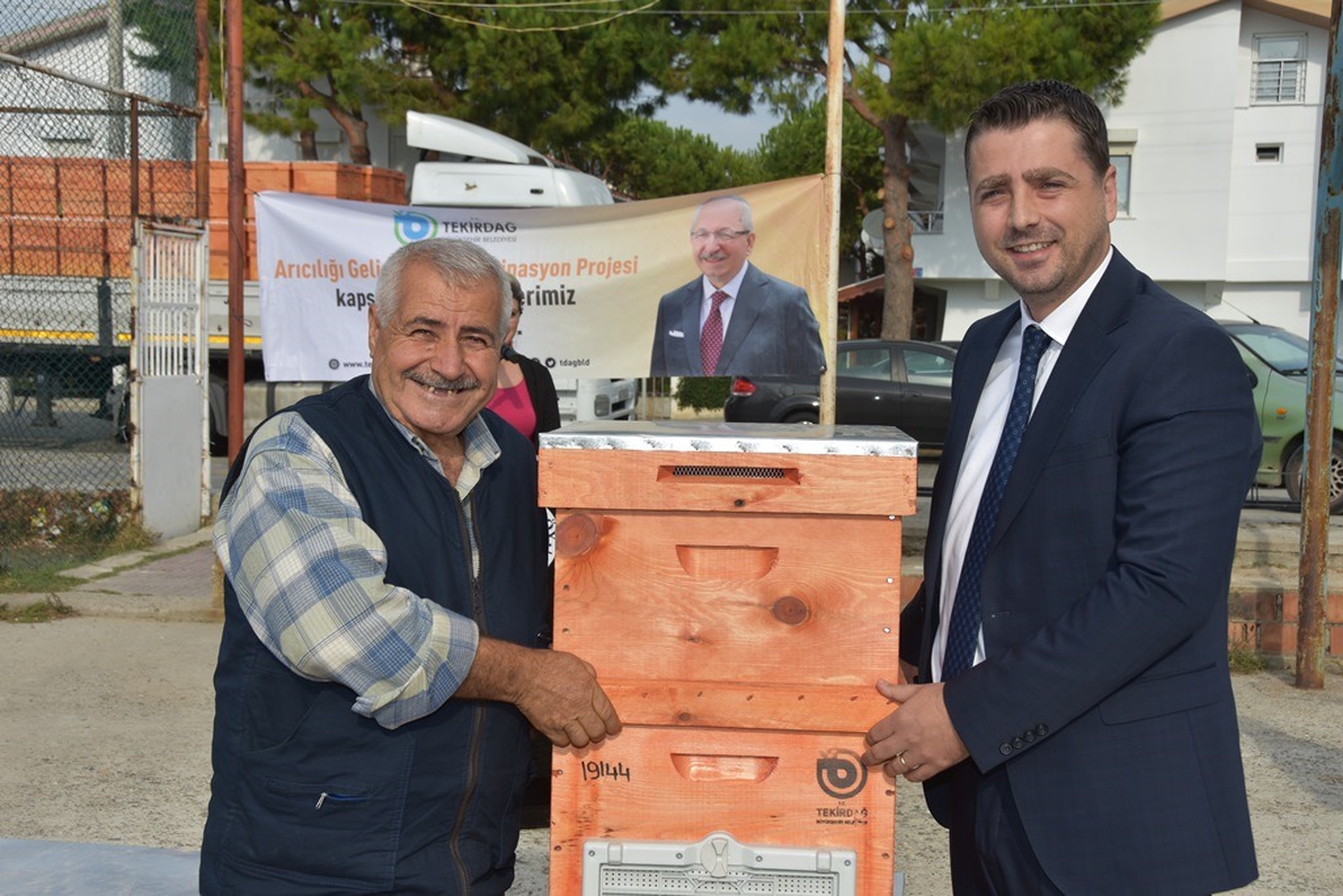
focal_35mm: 51
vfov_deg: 26.5
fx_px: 1903
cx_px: 672
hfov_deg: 38.9
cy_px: 448
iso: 100
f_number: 8
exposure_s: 1/250
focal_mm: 34
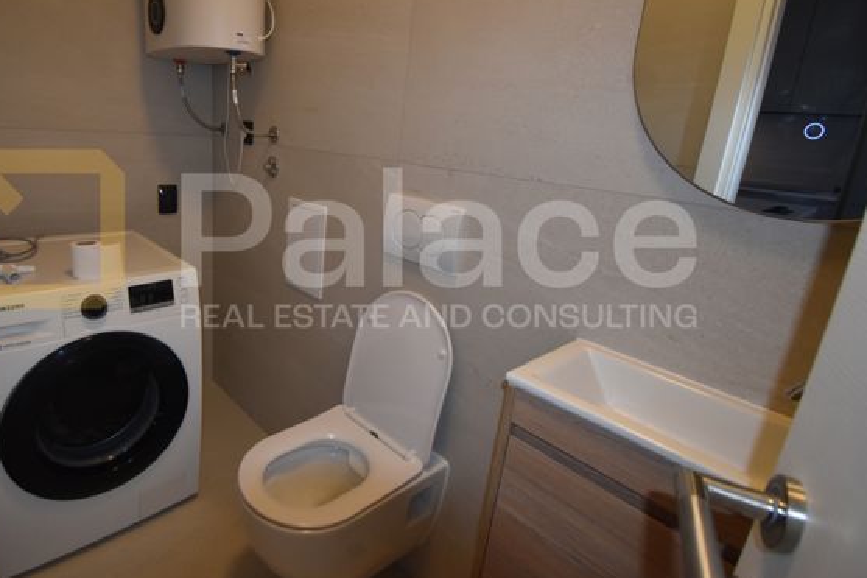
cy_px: 257
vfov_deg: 64.3
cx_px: 331
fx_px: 457
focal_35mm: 19
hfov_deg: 85.4
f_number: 4.5
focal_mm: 10
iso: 900
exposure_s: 1/125
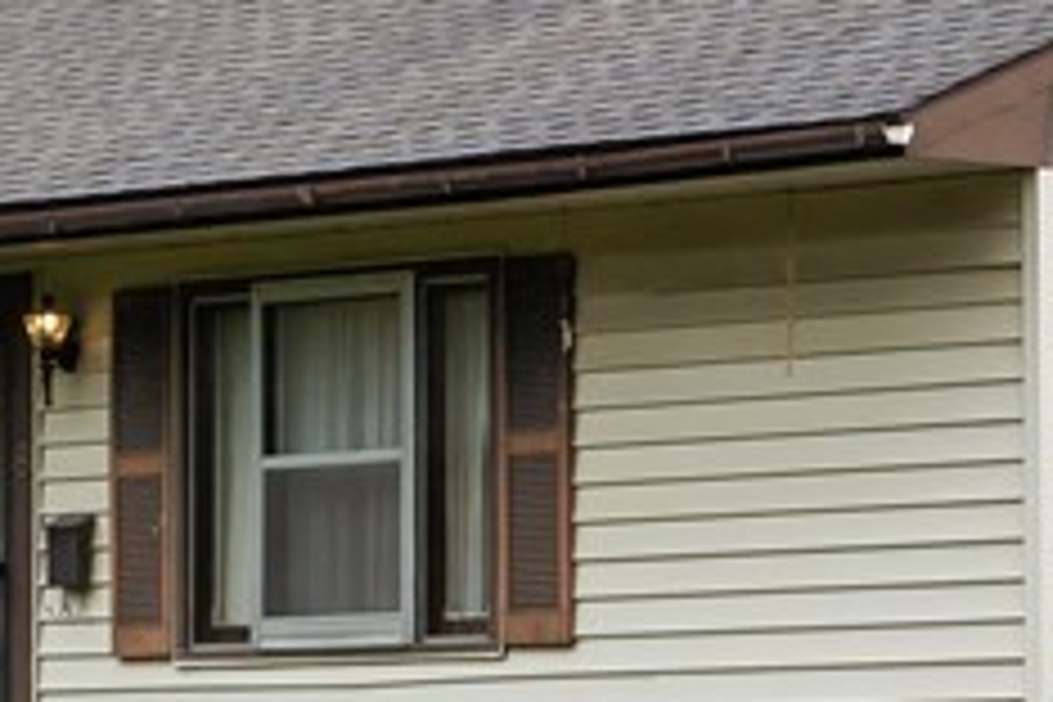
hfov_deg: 6.7
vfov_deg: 4.5
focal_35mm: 306
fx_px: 8950
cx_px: 457
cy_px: 392
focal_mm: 66
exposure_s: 1/500
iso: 200
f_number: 6.3
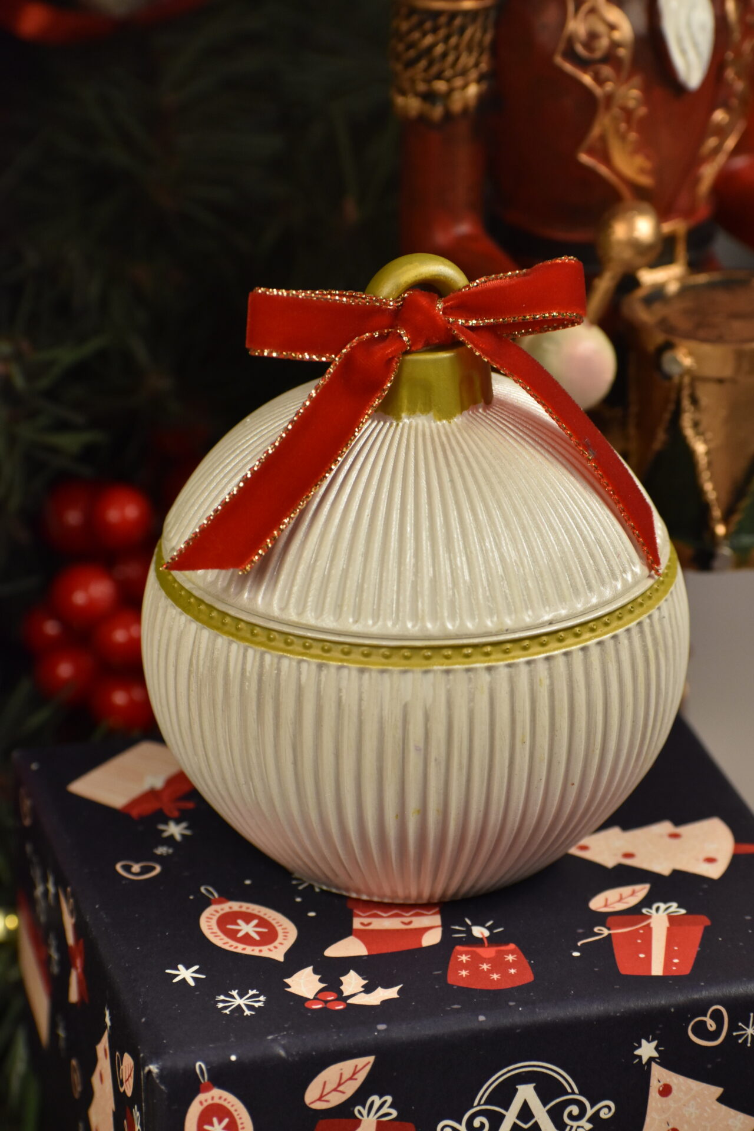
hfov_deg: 7.0
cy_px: 566
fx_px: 6126
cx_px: 377
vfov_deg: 10.5
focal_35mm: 195
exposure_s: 1/100
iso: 1000
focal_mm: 130
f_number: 6.3
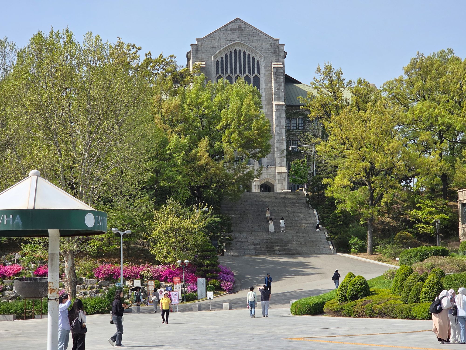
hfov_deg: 28.2
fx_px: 929
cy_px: 175
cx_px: 233
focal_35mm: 69
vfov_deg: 21.3
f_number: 2.4
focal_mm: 7
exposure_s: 1/1252
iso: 25
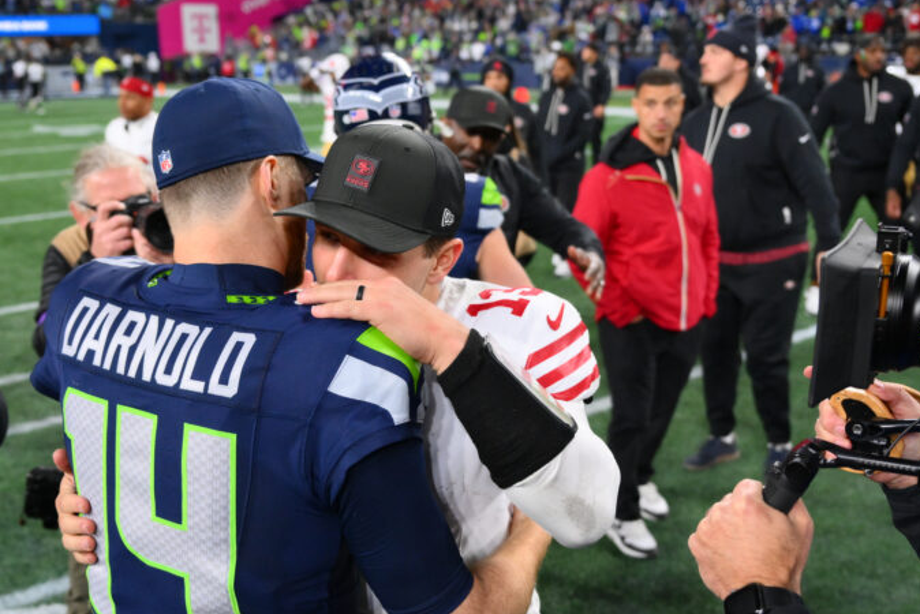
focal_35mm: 41
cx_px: 415
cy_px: 342
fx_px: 1048
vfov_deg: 32.6
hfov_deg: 47.3
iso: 1600
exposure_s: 1/1600
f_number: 2.8
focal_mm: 24
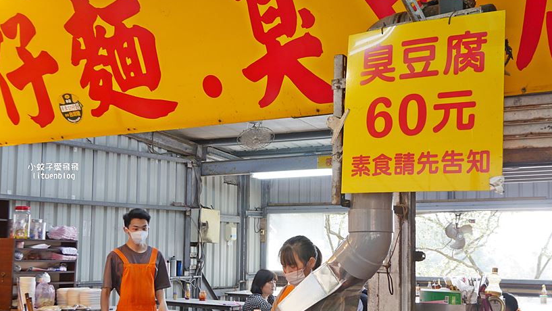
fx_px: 703
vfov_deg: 24.9
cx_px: 293
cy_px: 191
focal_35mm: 48
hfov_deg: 42.9
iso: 200
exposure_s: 1/60
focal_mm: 18
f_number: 4.3
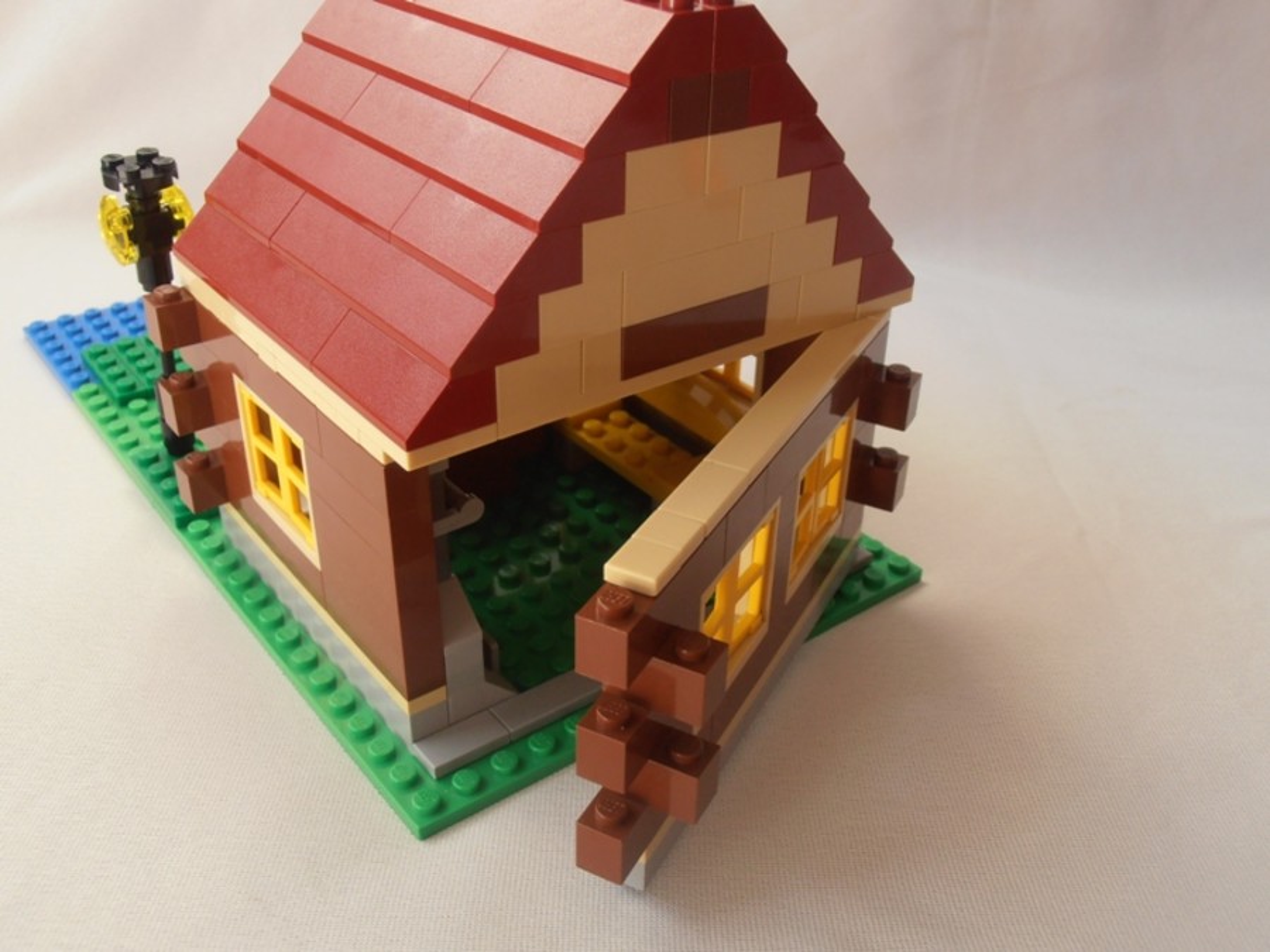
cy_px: 476
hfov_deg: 50.1
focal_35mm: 37
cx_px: 635
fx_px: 1357
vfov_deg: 38.7
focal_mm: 6.61
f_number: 3.9
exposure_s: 1/40
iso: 100
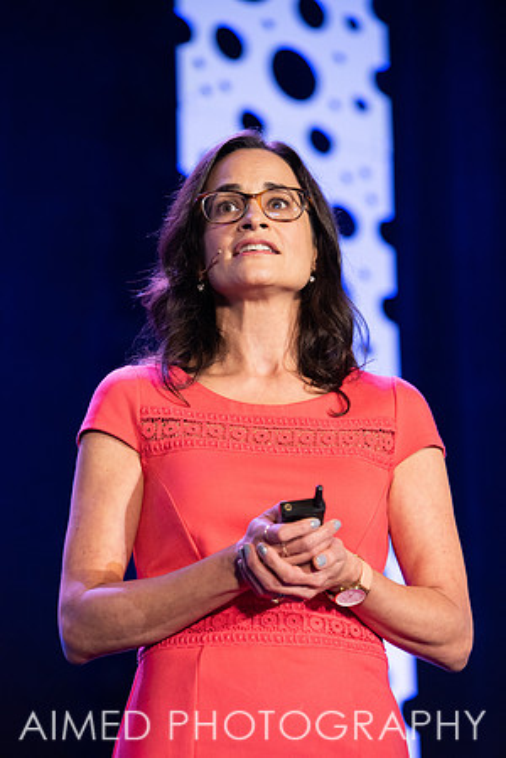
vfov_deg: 12.5
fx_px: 3478
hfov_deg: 8.3
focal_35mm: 165
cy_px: 379
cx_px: 253
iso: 1250
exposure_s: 1/200
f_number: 5
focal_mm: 165
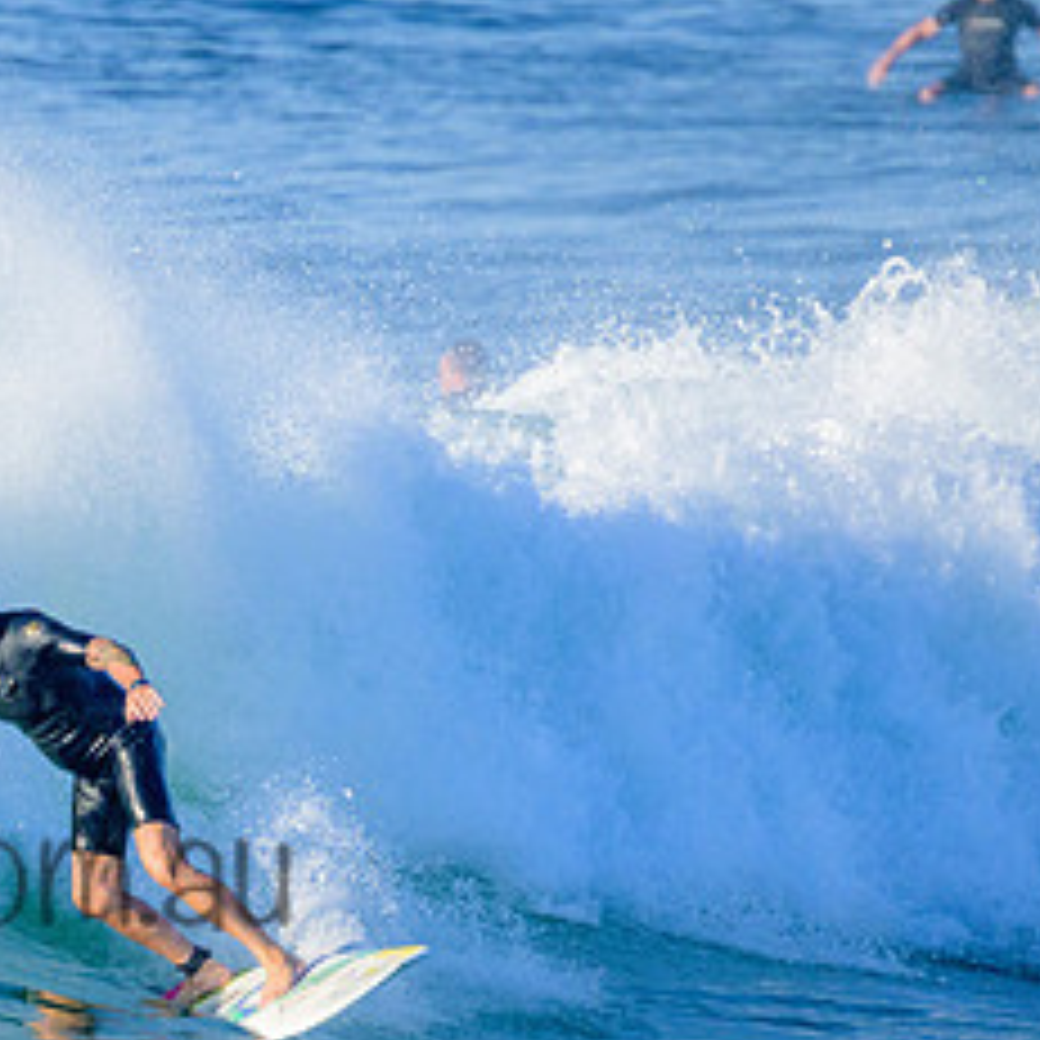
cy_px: 822
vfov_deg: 1.0
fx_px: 58056
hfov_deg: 1.0
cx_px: -185
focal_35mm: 1708
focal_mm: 800
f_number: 11
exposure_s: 1/2000
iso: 1600
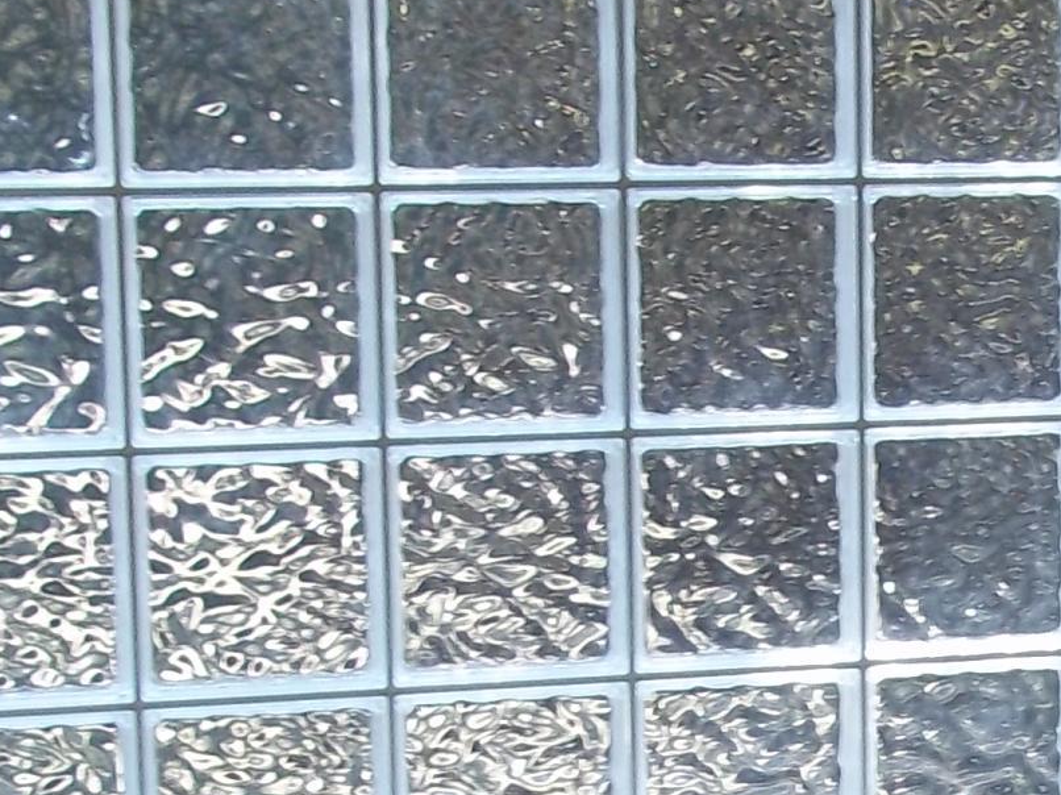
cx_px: 1100
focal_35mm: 134
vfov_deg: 11.0
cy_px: 771
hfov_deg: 14.5
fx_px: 4106
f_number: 3.1
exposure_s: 1/80
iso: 80
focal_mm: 6.5
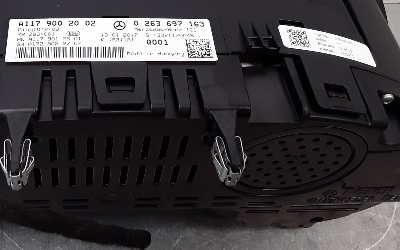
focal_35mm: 48
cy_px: 33
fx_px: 523
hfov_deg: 40.5
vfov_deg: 26.1
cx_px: 96
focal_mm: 2.91
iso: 100
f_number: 1.9
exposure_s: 1/127
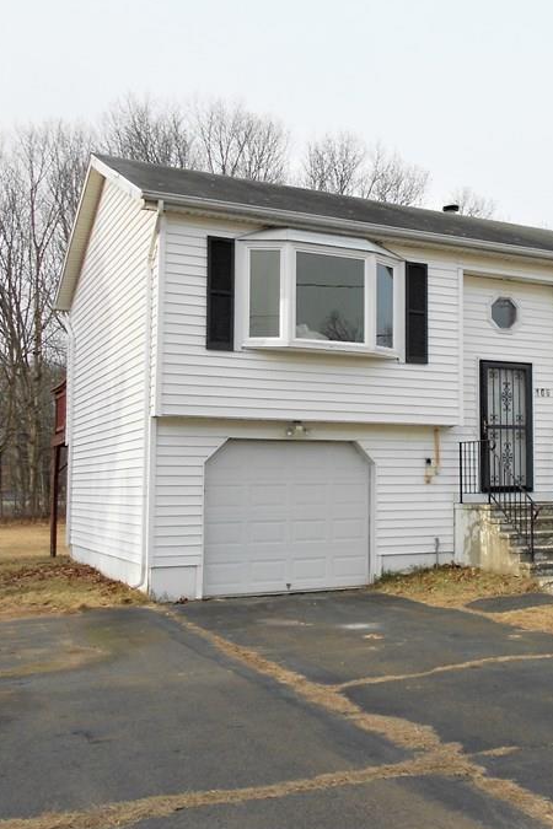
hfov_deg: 30.5
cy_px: 407
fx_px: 945
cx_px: 542
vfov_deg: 47.4
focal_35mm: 41
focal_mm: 4.6
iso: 80
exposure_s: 1/800
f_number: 3.2
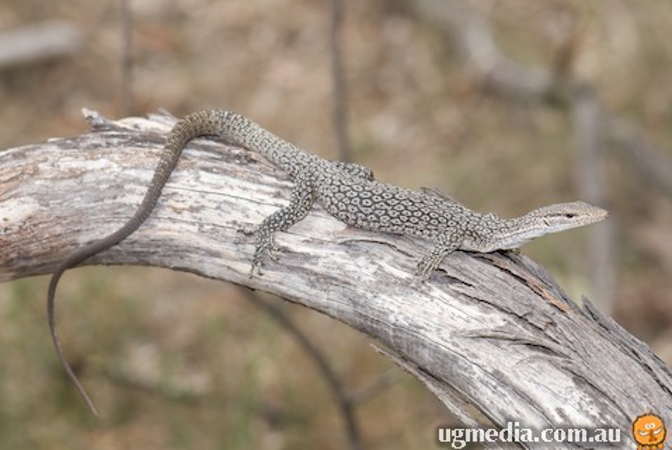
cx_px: 334
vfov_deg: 8.4
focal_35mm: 165
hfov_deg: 12.5
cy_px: 228
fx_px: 3076
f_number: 5.6
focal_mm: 105
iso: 100
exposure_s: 1/100
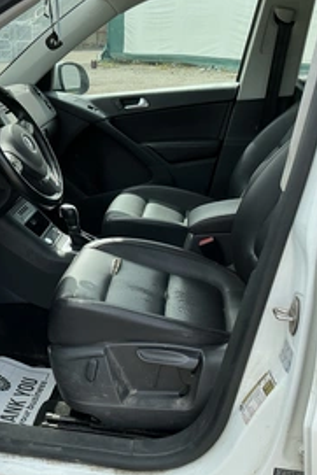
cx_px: 47
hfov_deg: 30.2
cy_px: 242
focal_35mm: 43
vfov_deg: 45.4
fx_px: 567
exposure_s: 1/574
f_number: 1.8
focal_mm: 3
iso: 25
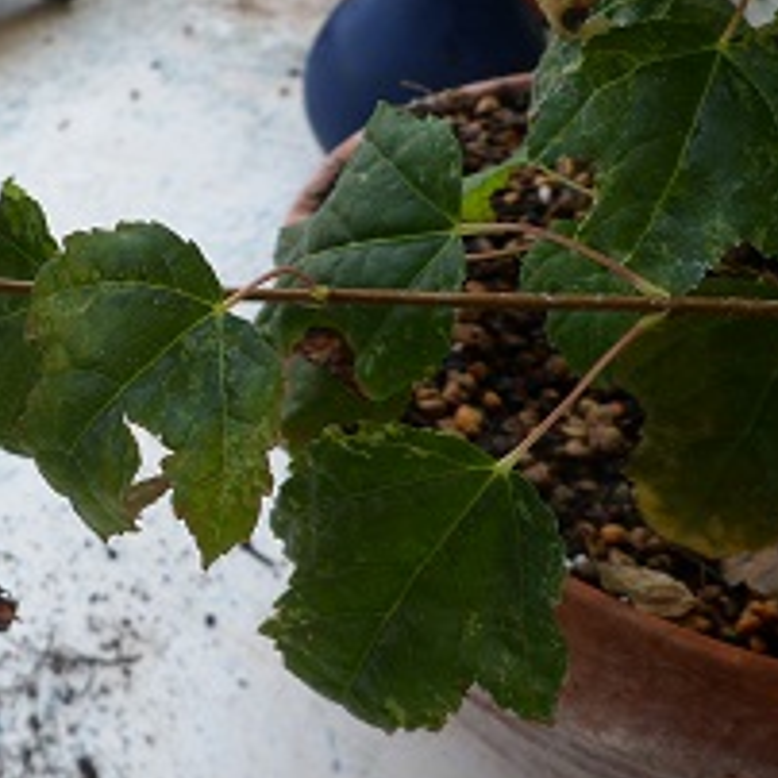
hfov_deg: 30.9
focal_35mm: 51
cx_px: -4
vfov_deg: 33.4
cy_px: 366
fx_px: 1297
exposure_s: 1/125
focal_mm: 4.9
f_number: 3.3
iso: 80
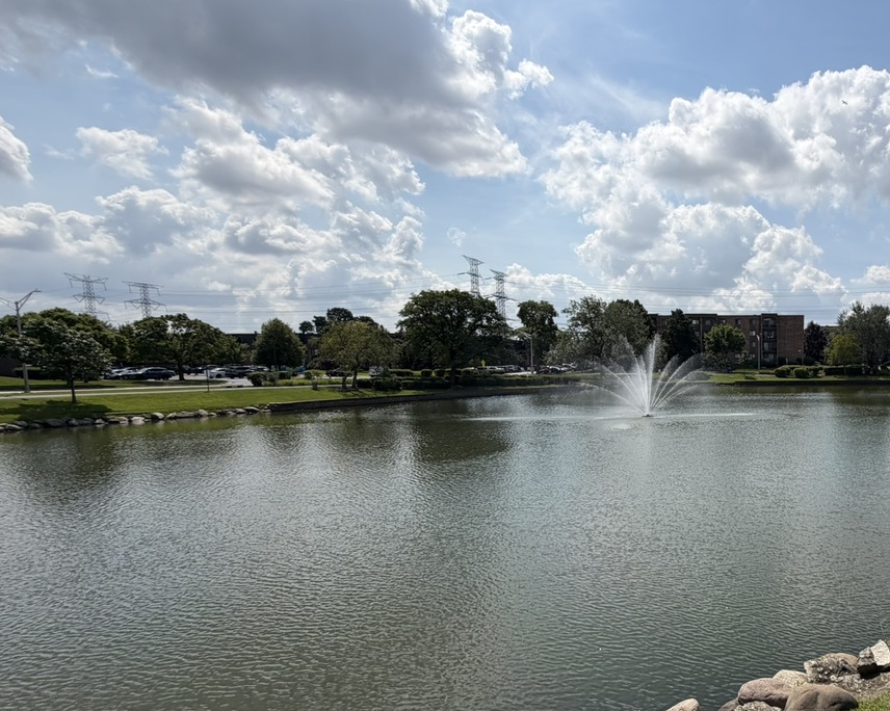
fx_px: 606
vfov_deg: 60.3
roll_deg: +1.3
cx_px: 732
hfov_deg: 65.0
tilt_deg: -5.9
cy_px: 429
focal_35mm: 23
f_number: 2.2
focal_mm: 2.22
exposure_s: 1/1656
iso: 20
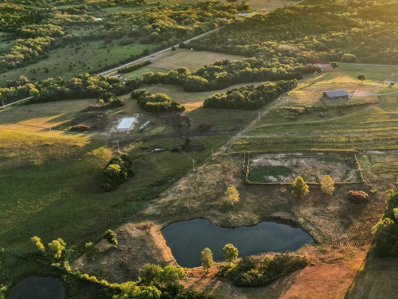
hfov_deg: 43.7
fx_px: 483
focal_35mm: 42
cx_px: 287
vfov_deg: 34.4
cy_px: 152
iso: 410
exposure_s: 1/3200
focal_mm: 8.67
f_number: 1.8
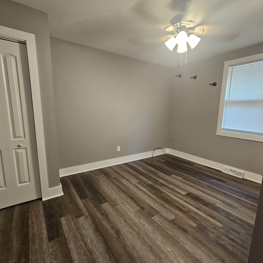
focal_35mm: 16
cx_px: 138
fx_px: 138
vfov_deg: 87.4
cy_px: 136
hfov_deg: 87.4
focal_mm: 2.2
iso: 400
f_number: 2.2
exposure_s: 1/60
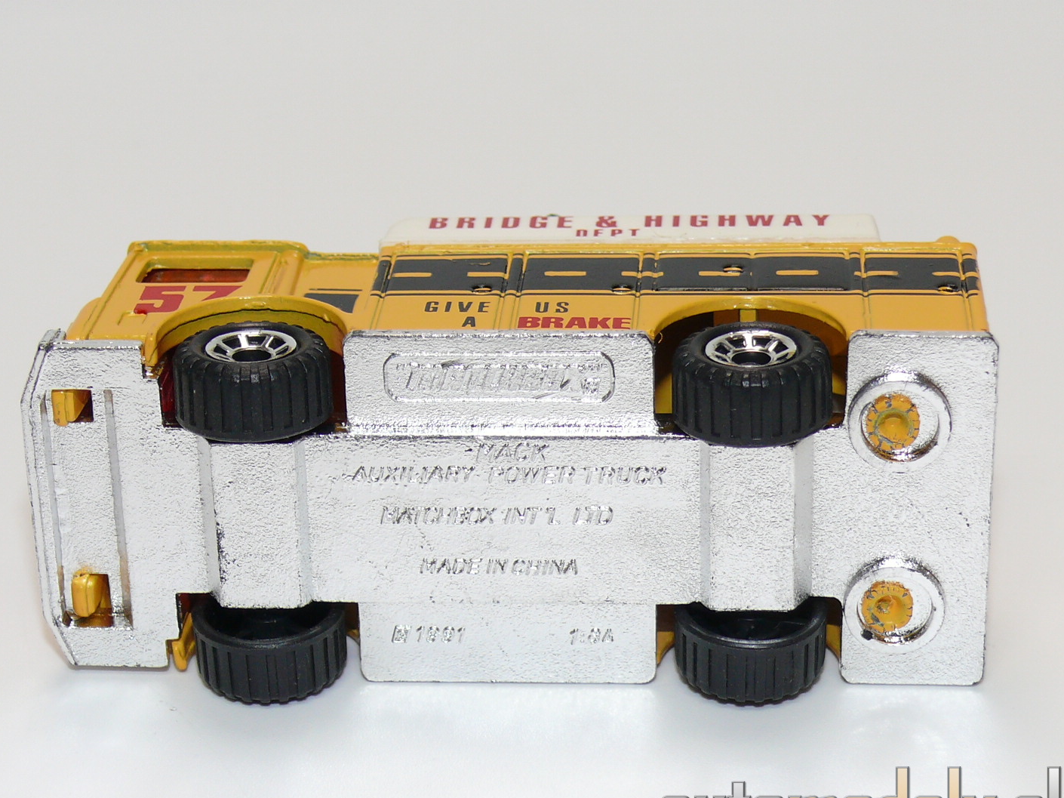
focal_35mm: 101
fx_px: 3104
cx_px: 486
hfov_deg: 19.4
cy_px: 429
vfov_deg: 14.6
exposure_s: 1/30
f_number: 4
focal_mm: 12.5
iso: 100
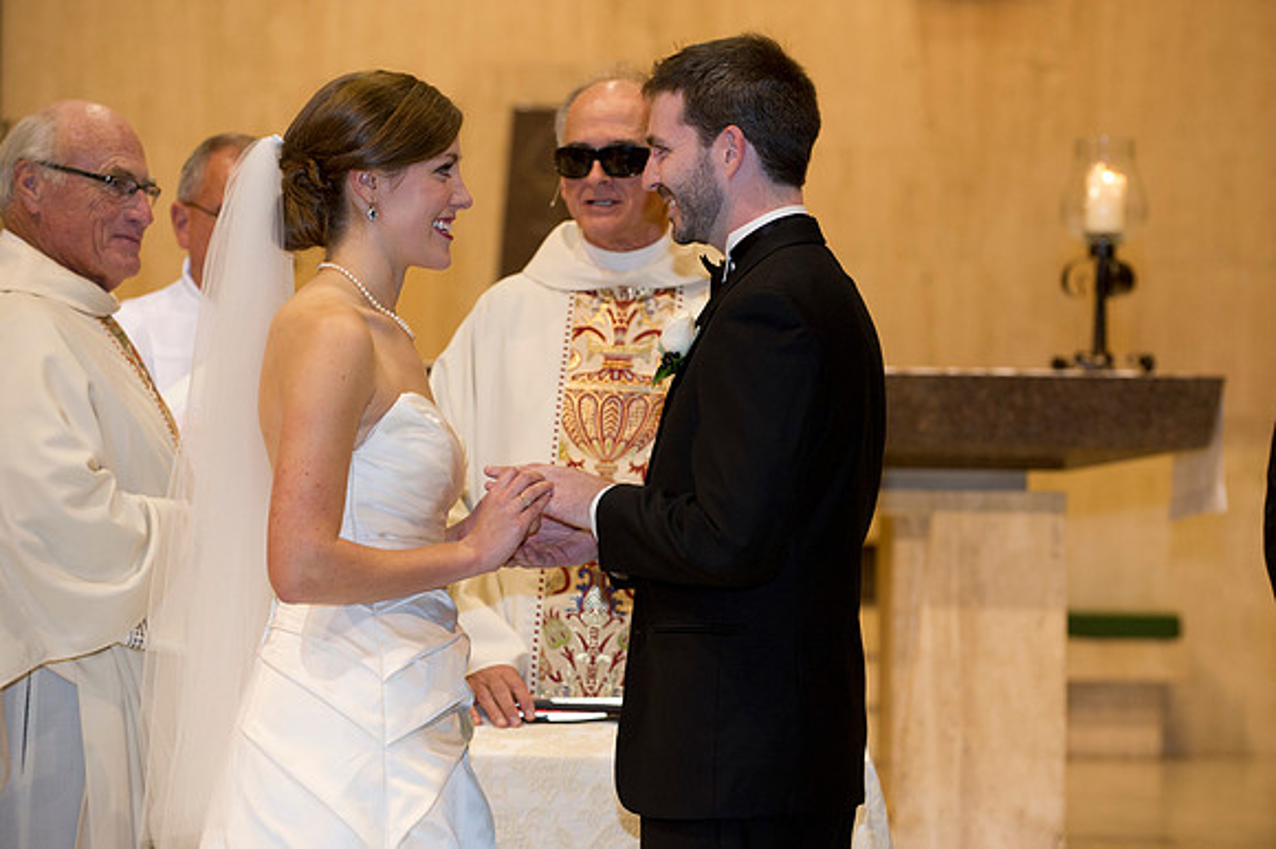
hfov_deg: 15.8
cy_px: 424
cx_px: 638
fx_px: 4605
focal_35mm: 130
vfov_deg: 10.5
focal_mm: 130
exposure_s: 1/60
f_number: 3.5
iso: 1250
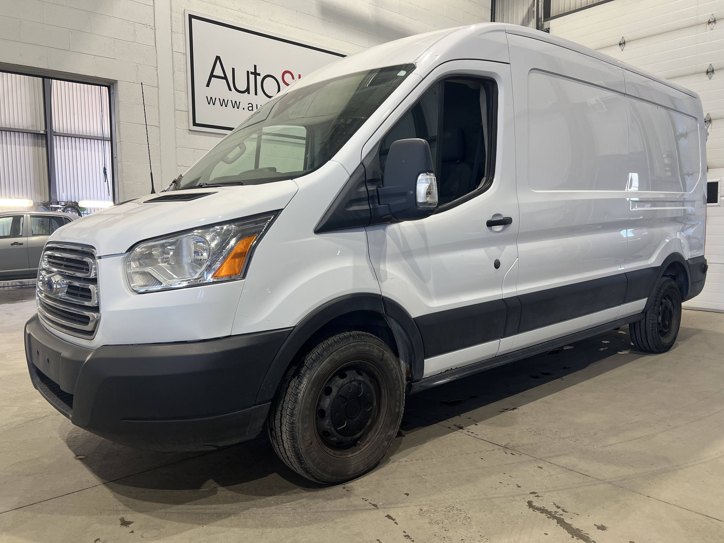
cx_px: 362
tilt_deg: -5.2
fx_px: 544
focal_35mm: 26
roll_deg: -0.5
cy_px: 272
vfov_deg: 53.1
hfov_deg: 67.3
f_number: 1.5
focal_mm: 5.7
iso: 64
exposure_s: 1/120
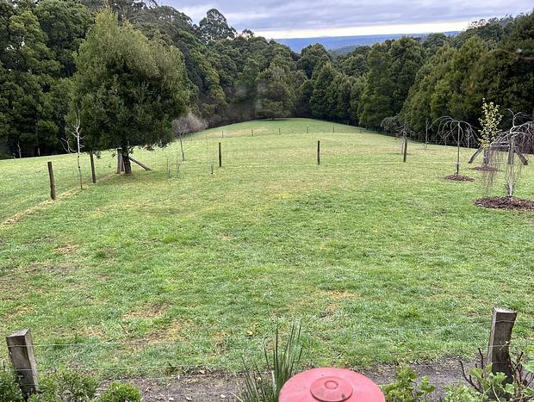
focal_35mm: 26
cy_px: 201
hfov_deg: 67.2
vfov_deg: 53.2
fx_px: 402
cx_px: 267
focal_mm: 5.7
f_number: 1.5
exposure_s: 1/175
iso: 50
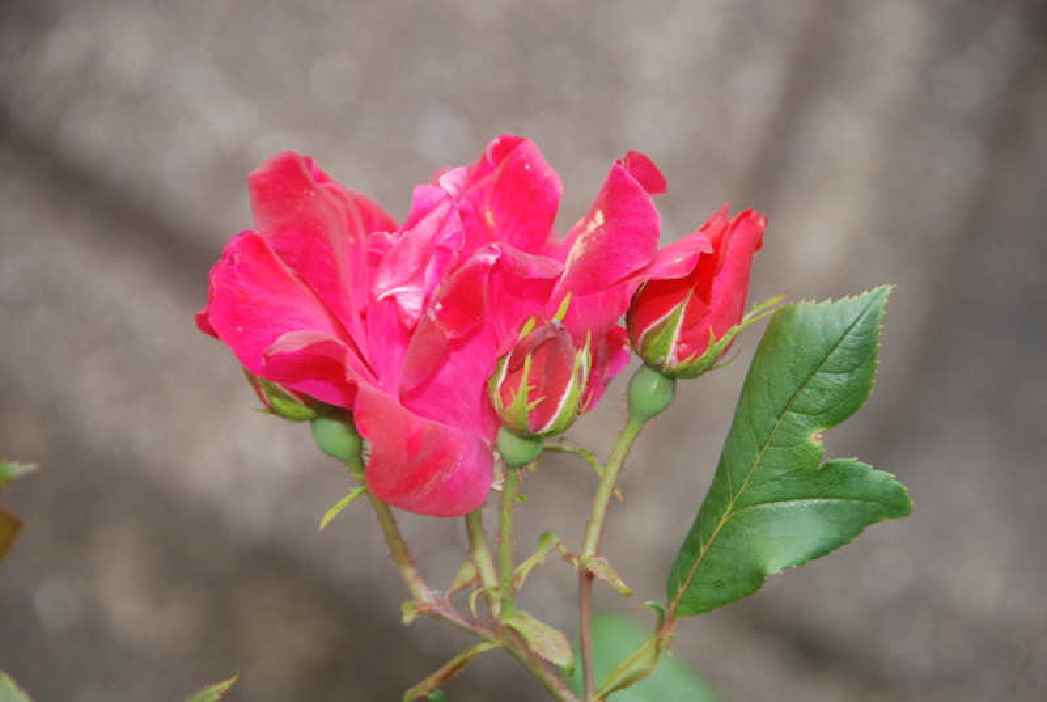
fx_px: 8738
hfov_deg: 6.9
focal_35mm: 300
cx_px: 524
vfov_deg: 4.6
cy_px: 351
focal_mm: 200
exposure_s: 1/200
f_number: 7.1
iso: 400
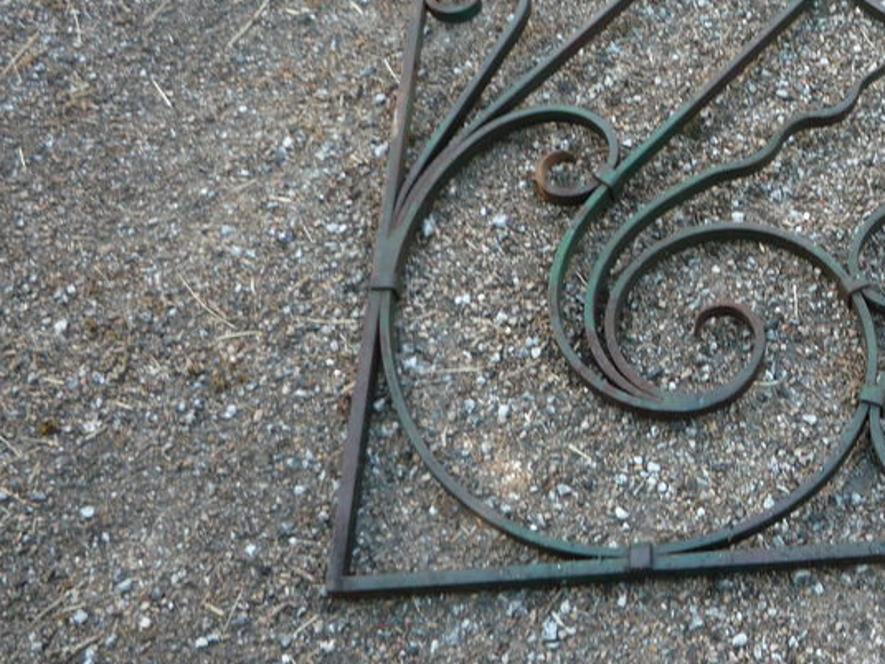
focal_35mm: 56
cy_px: 132
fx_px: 1432
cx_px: 821
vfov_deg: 25.6
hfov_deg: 32.4
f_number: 3.3
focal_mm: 5.2
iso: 100
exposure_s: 1/80
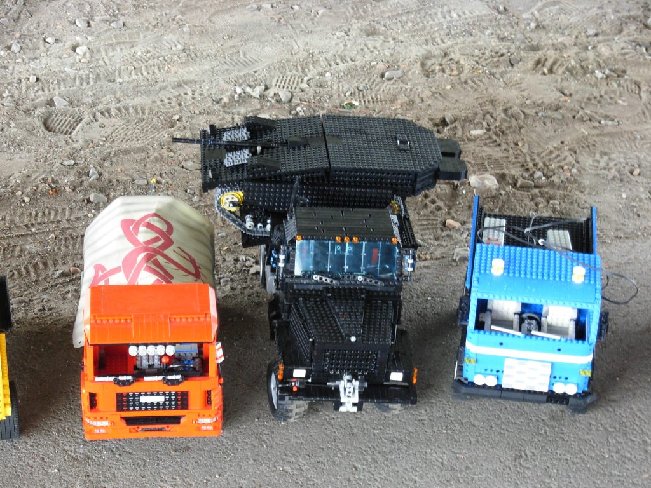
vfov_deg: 16.6
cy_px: 244
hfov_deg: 22.0
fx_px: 1674
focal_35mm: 89
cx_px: 326
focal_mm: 14.7
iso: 183
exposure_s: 1/8
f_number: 3.8
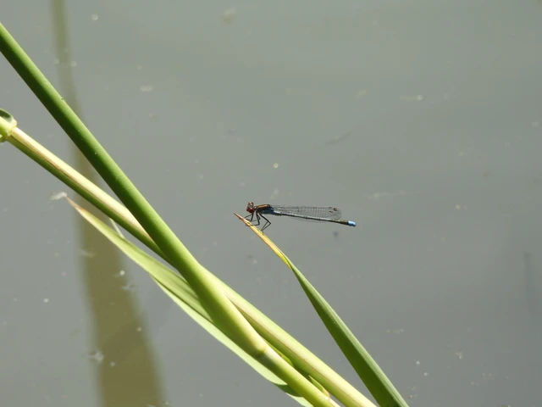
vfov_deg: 1.7
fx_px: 13309
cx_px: 271
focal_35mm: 850
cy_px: 204
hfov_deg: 2.3
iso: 100
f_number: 6.3
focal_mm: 152
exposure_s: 1/250
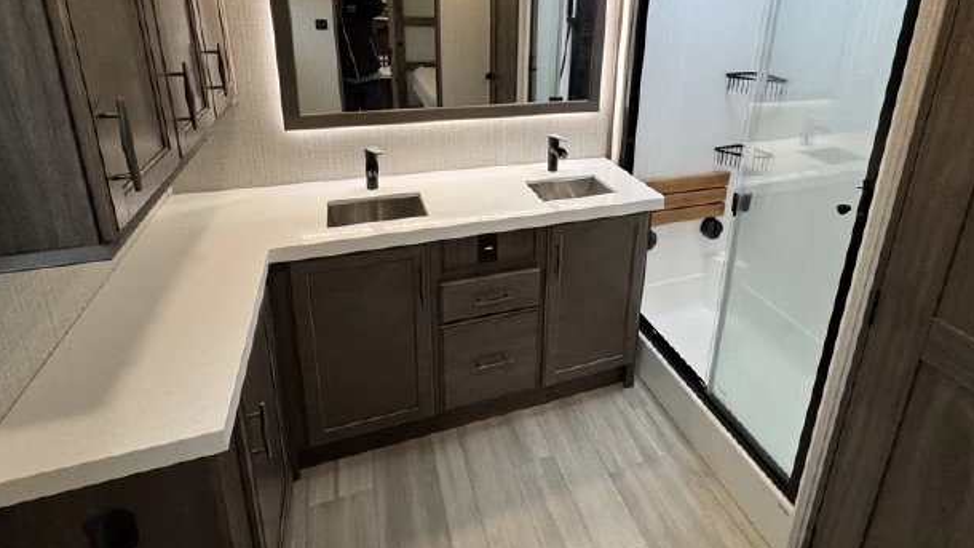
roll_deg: -3.4
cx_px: 546
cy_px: 139
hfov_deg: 86.2
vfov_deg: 53.4
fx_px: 516
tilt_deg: -16.9
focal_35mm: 20
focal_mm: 2.22
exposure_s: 1/99
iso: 200
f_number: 2.2
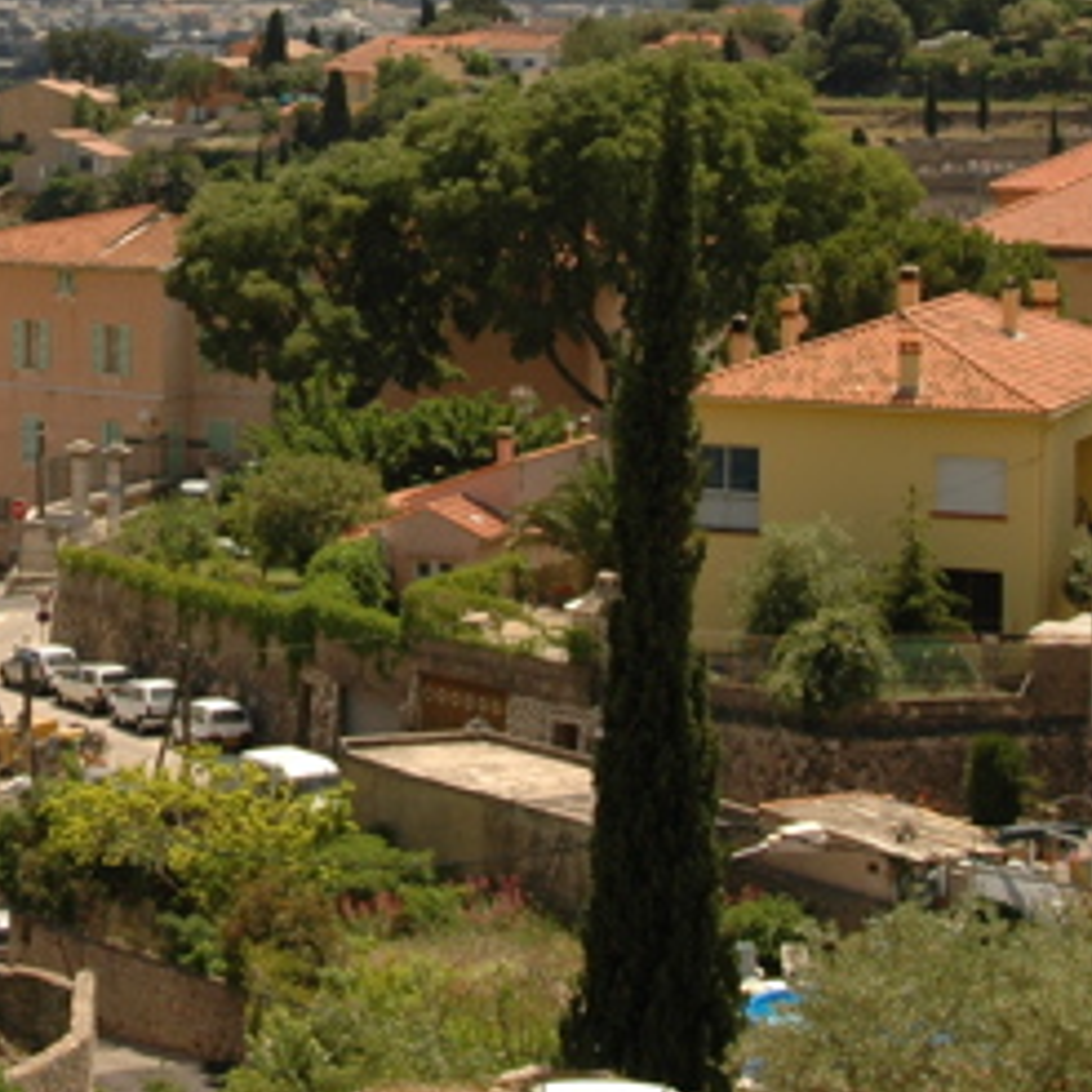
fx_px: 4426
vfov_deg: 13.9
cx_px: 44
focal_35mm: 124
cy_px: 89
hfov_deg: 13.9
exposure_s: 1/320
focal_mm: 32
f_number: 11
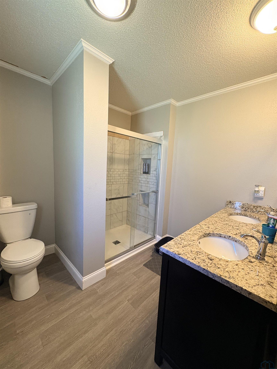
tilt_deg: -5.7
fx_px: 149
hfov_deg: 85.7
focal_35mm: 14
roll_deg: -3.3
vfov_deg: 102.1
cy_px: 184
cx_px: 138
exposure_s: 1/60
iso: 320
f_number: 2.2
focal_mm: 2.22
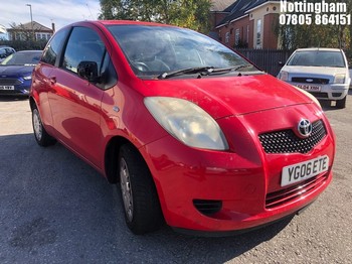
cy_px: 132
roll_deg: +0.5
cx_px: 176
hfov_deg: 63.5
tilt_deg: -9.7
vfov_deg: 49.7
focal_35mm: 28
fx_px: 285
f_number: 1.8
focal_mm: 3.99
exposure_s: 1/706
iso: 20
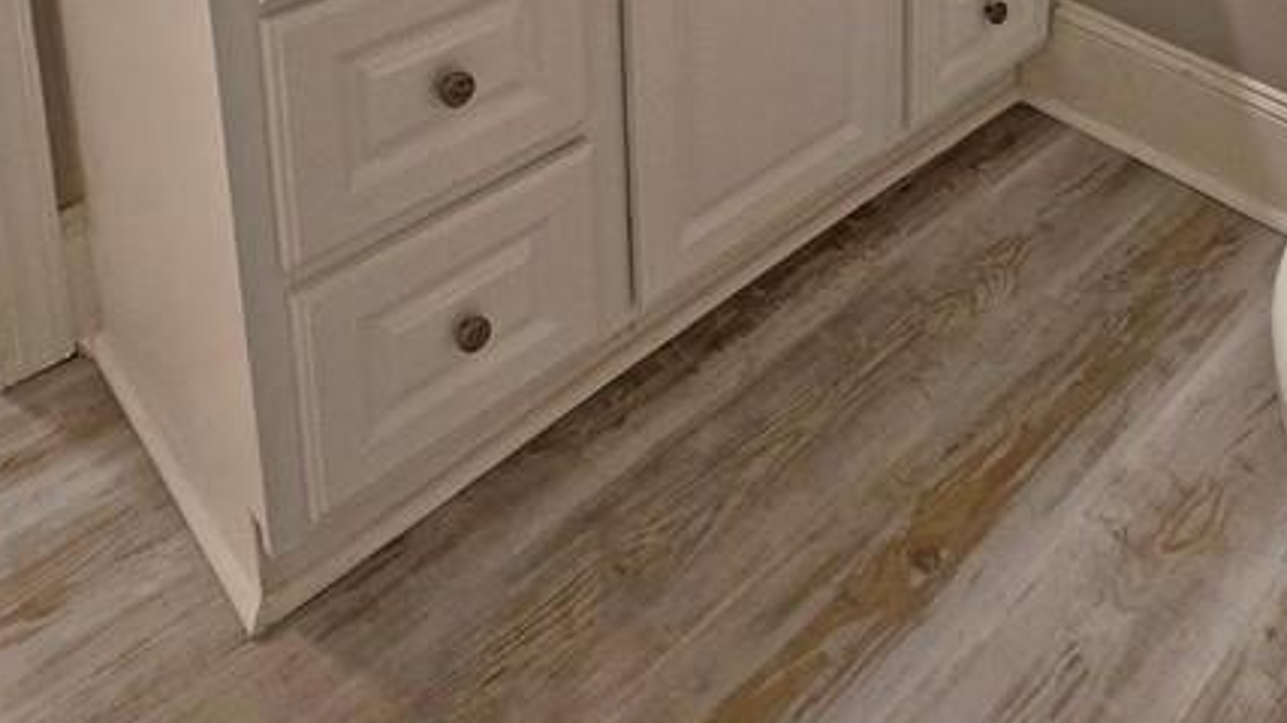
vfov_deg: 24.9
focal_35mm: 34
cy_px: -410
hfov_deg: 57.4
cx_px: 790
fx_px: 1160
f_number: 2.2
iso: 125
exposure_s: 1/60
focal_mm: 2.2
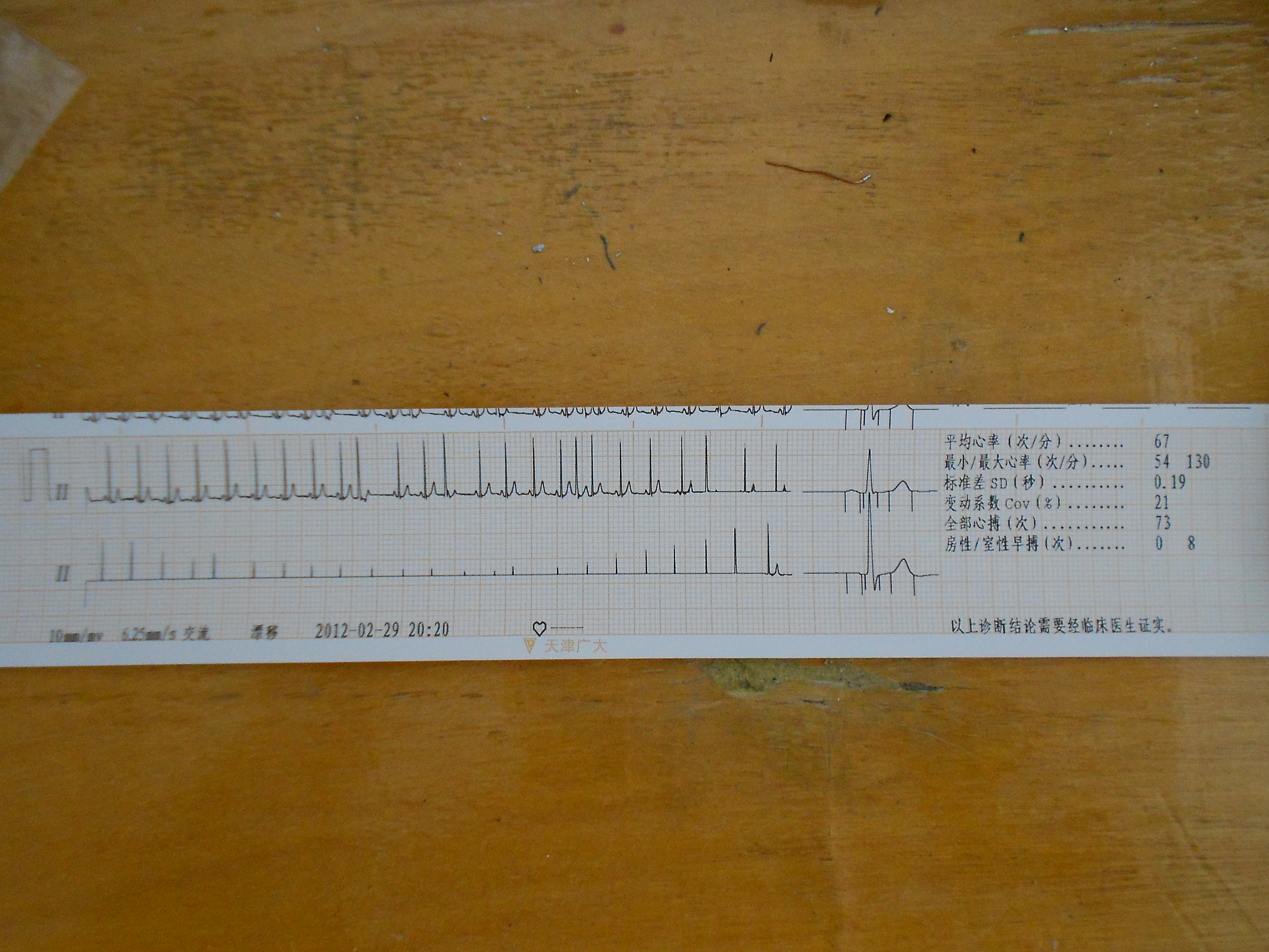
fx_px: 1063
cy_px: 476
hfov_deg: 61.7
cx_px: 634
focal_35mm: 29
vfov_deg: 48.2
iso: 400
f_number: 3.4
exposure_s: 1/30
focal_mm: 5.1
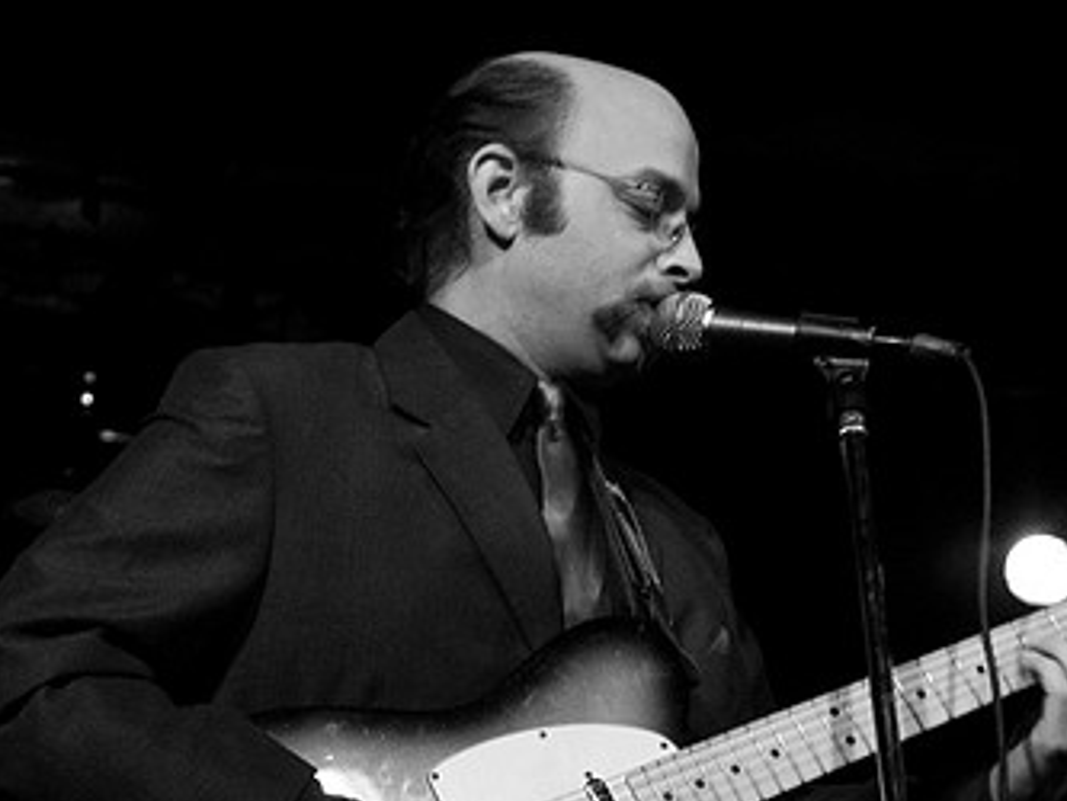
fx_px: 2708
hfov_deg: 22.2
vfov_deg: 16.7
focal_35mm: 88
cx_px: 410
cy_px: 599
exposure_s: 1/60
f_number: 2.8
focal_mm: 35
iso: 800
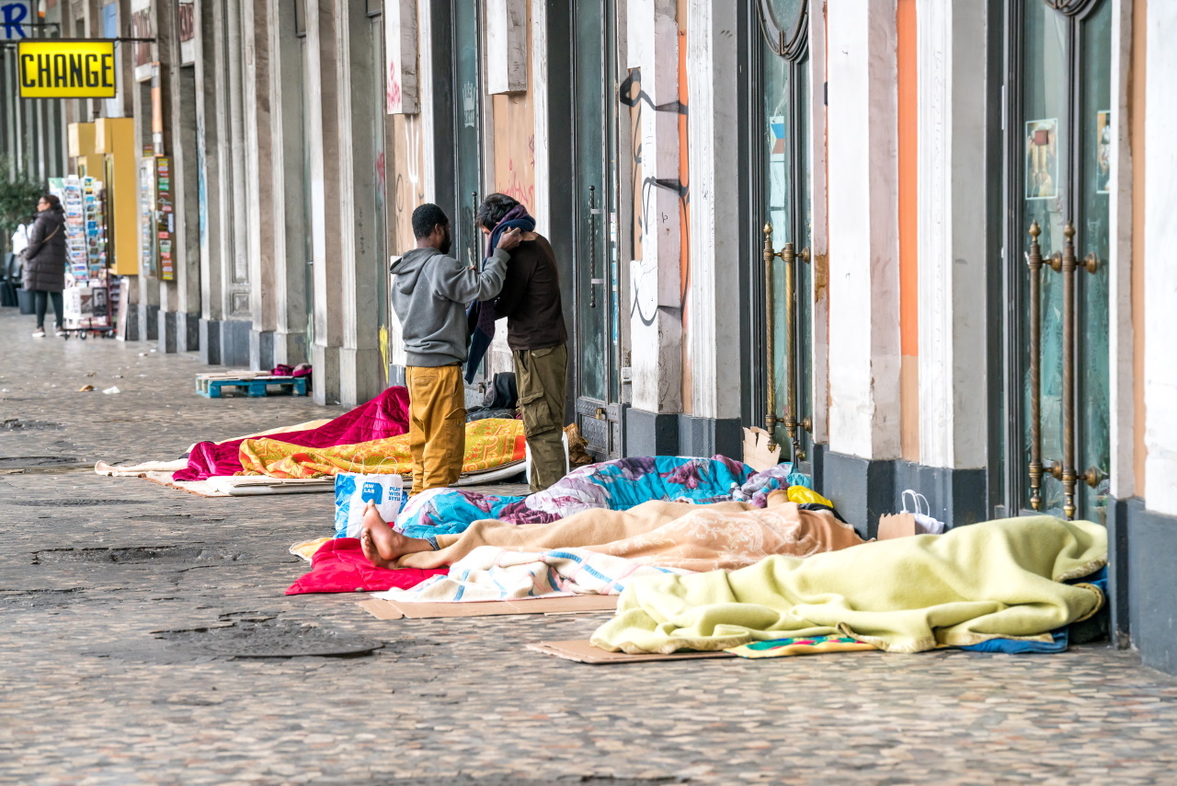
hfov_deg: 14.2
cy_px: 393
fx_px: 4709
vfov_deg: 9.5
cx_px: 588
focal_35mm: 144
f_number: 5.6
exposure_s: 1/400
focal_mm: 144
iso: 1250
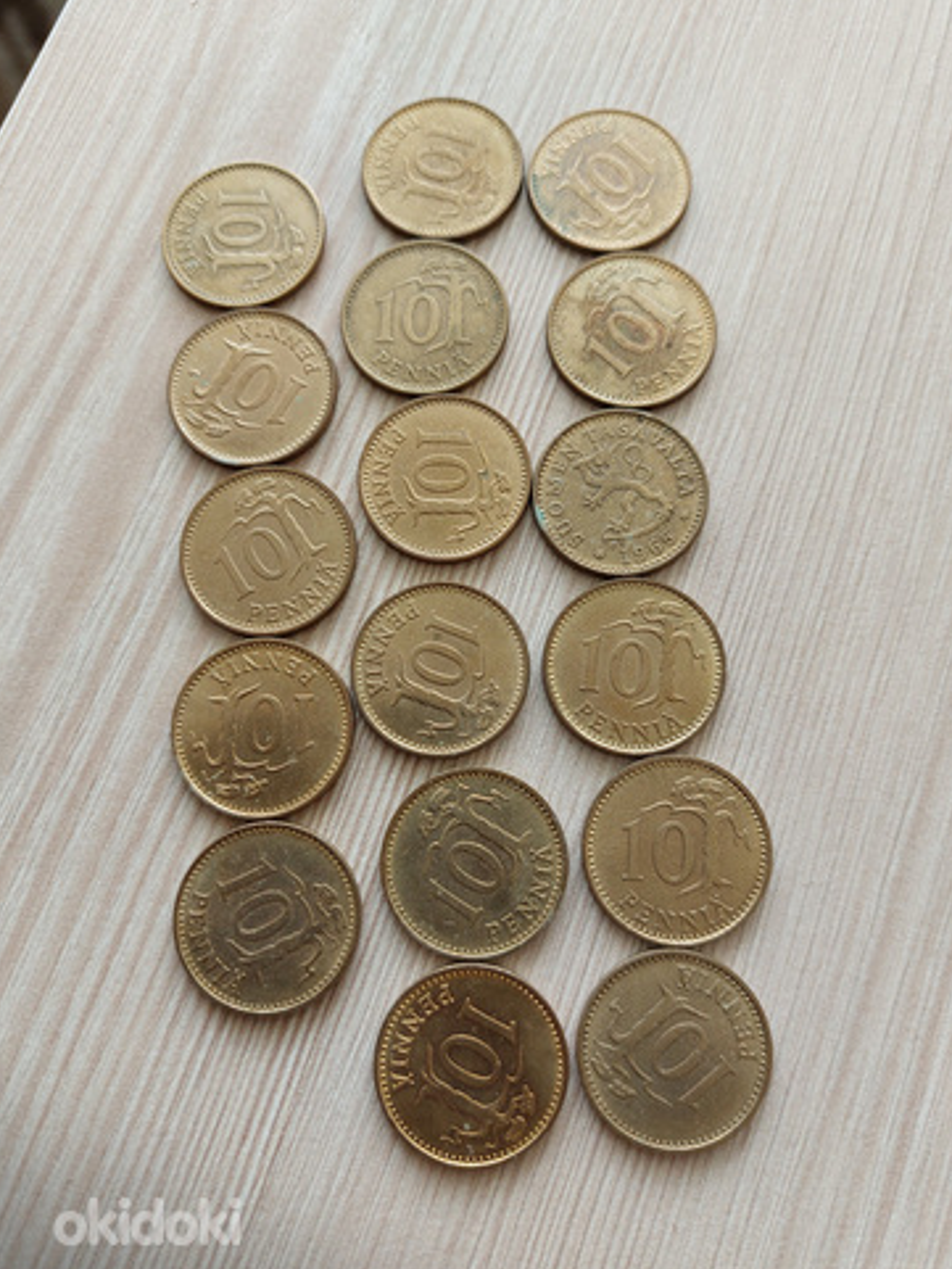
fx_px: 953
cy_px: 654
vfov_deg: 67.3
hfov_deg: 53.1
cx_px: 473
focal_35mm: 26
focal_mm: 5.23
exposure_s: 1/100
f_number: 1.8
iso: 64
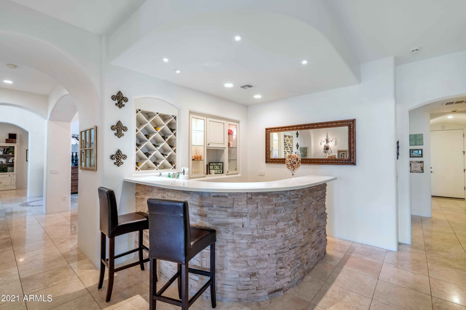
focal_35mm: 16
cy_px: 155
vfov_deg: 73.7
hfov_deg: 96.7
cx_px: 233
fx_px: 207
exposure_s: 1/60
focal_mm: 16
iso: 800
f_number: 4.5
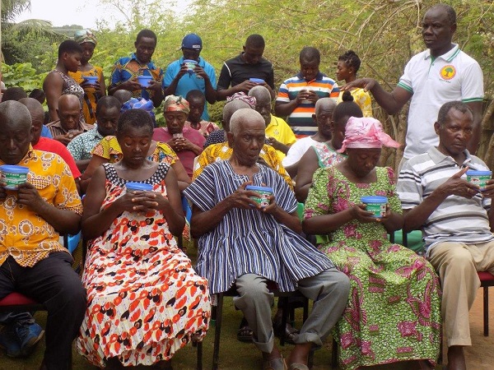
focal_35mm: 65
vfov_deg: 22.6
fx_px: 928
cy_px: 185
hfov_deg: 29.8
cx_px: 247
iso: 80
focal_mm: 11.5
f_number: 4.1
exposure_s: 1/125
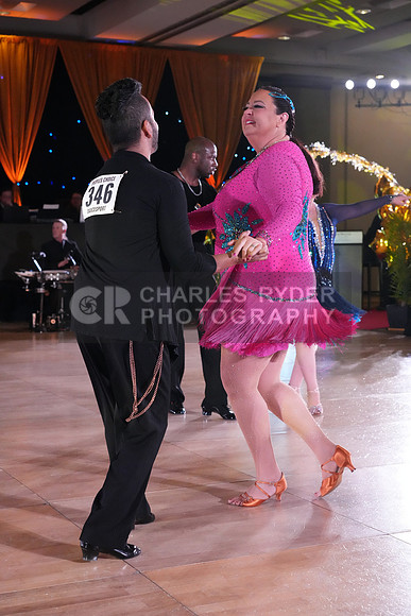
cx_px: 206
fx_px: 1010
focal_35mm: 59
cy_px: 308
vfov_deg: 33.9
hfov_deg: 23.0
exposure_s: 1/400
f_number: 5.6
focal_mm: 59
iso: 8000
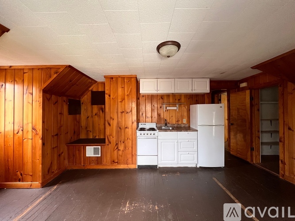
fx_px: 111
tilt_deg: +0.4
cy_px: 110
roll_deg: +0.6
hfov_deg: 106.2
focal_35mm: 13
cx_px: 148
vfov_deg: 89.9
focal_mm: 1.57
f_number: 1.8
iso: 400
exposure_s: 1/60
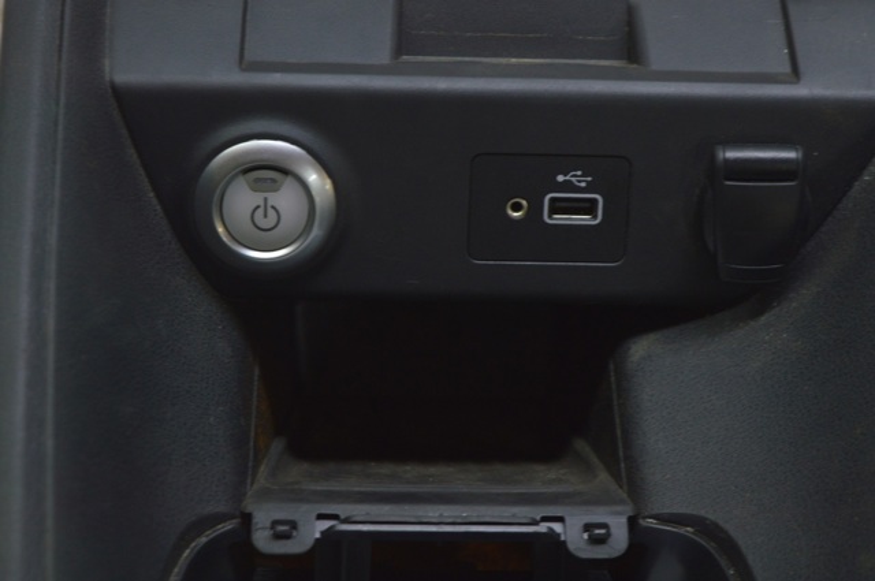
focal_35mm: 82
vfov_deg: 16.5
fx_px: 2003
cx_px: 438
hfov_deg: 24.6
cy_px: 290
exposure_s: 1/25
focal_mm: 55
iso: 400
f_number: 5.6
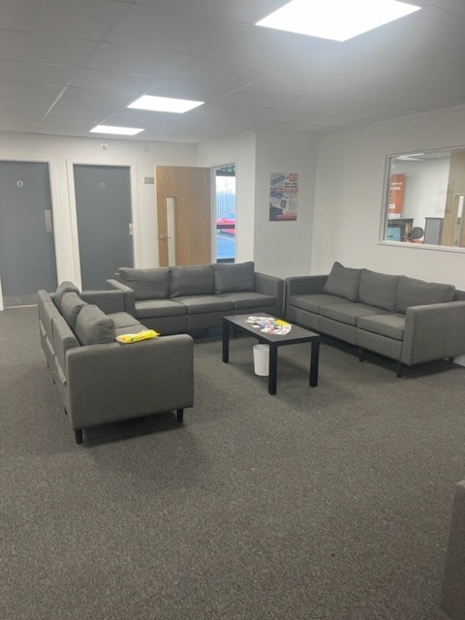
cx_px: 232
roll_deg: +1.9
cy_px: 310
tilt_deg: -13.2
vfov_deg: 67.3
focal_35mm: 26
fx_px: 466
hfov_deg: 53.1
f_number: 1.6
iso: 125
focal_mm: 5.1
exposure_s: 1/100
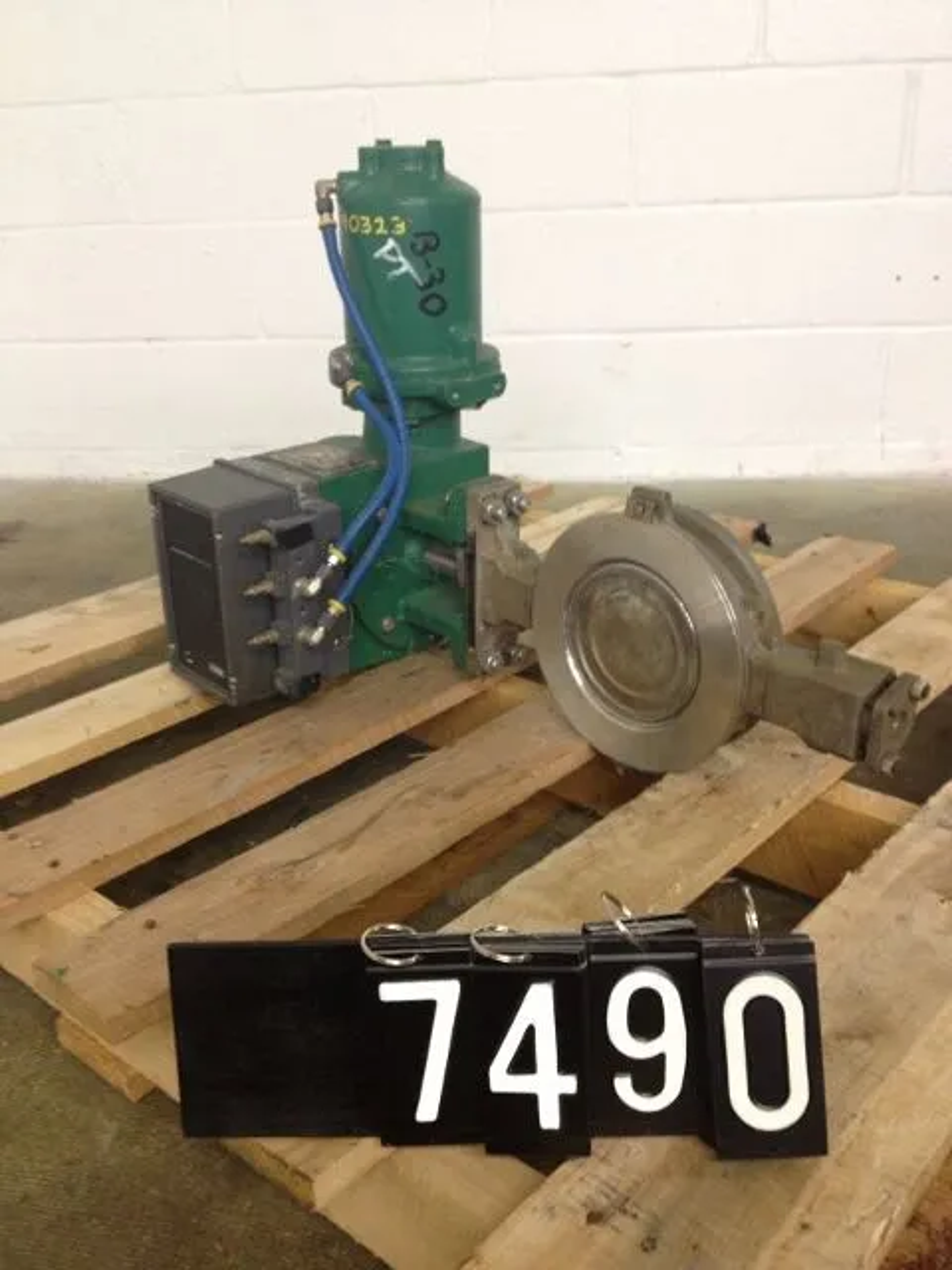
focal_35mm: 35
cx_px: 476
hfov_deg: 40.7
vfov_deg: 52.6
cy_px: 635
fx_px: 1283
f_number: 2.4
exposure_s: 1/20
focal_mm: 4.28
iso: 200
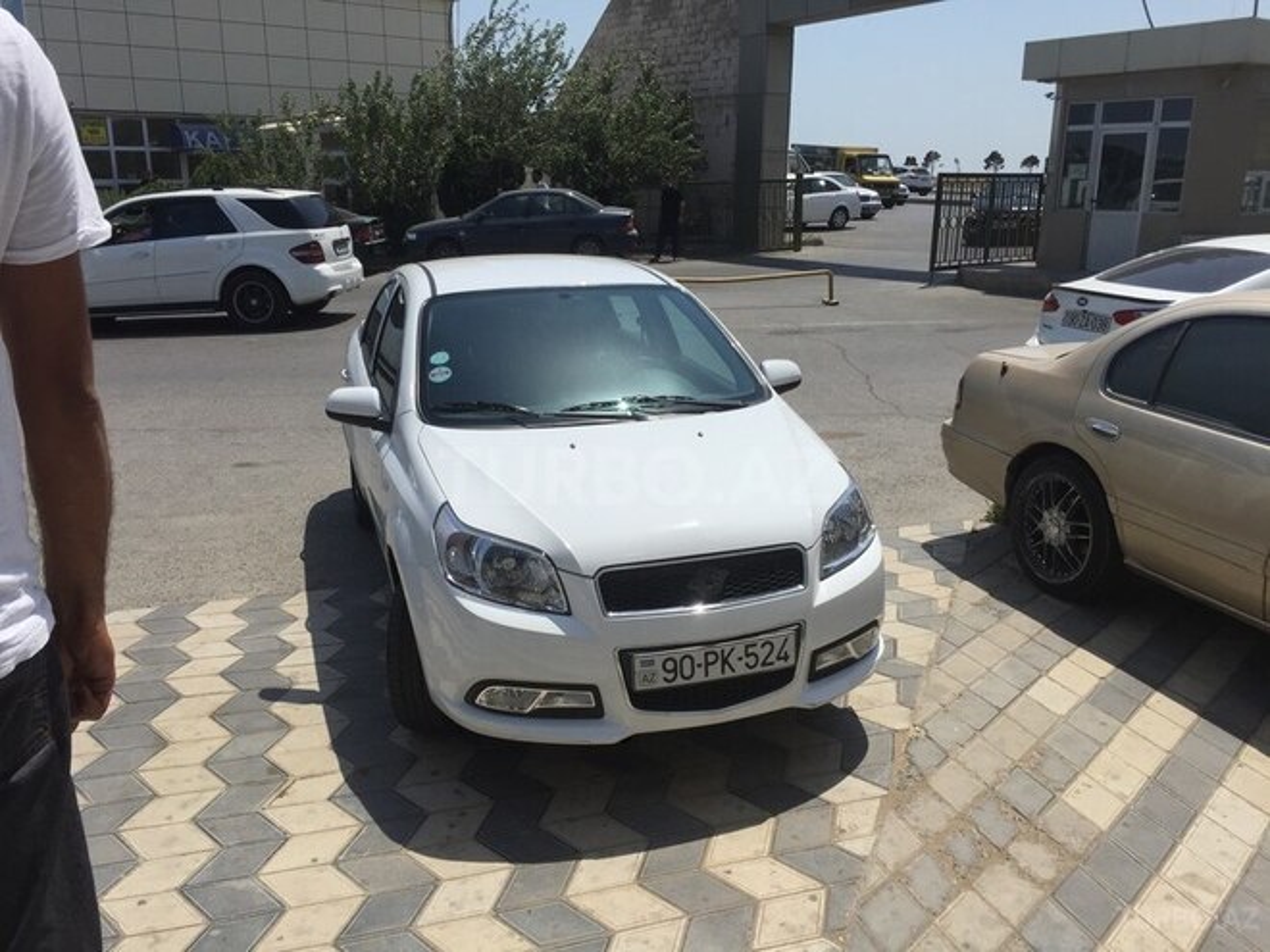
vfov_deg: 48.2
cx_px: 635
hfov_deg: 61.7
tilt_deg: -16.2
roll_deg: +0.6
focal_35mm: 29
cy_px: 476
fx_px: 1064
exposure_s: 1/4405
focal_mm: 4.15
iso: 32
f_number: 2.2
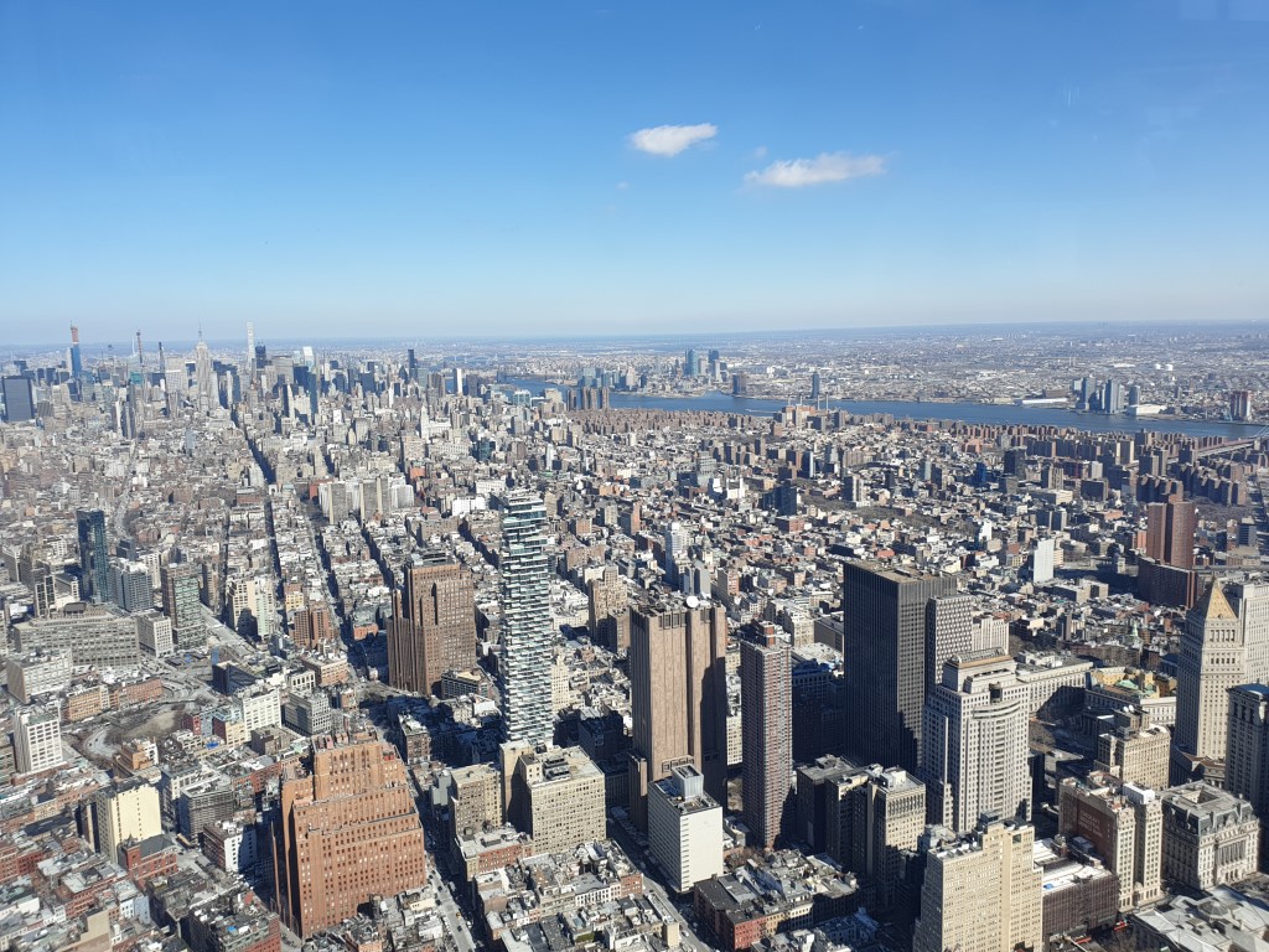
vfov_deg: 53.1
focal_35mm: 26
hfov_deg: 67.3
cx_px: 634
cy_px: 476
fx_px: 953
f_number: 2.4
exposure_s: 1/736
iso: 50
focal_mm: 4.3
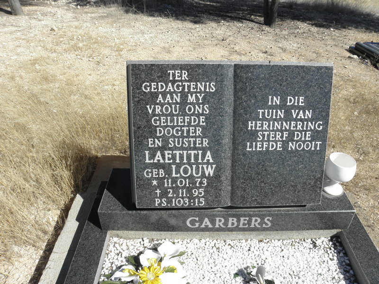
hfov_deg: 67.3
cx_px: 190
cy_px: 142
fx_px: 285
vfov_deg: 53.1
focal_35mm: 26
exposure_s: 1/250
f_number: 5.6
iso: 64
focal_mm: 4.6
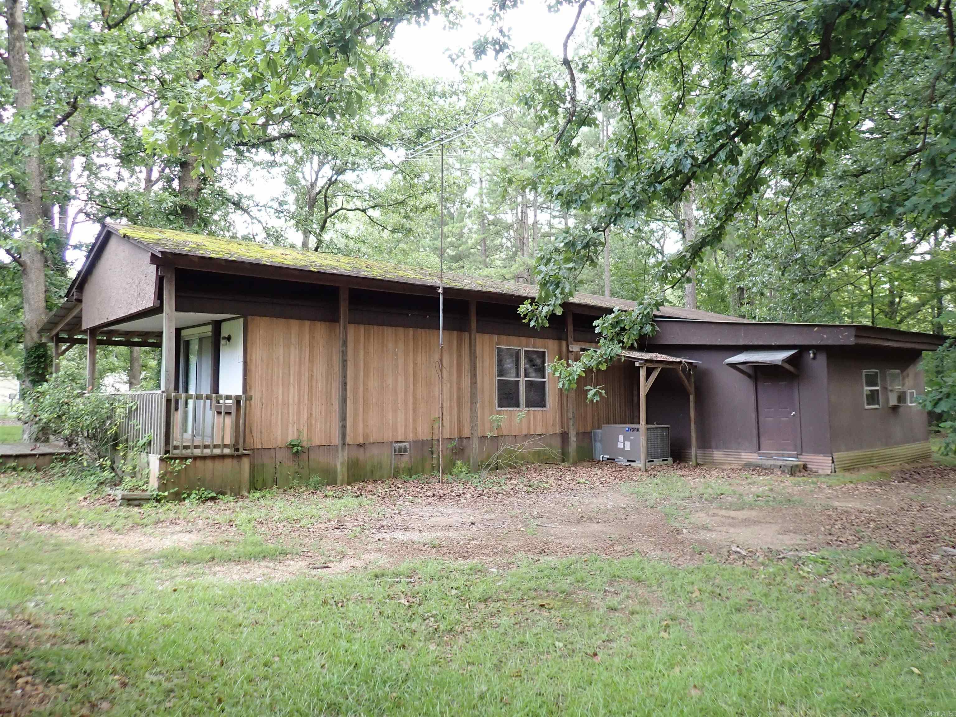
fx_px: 690
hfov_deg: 69.4
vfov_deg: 54.9
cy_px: 358
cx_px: 478
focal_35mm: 25
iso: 200
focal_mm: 4.5
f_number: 2
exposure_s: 1/100
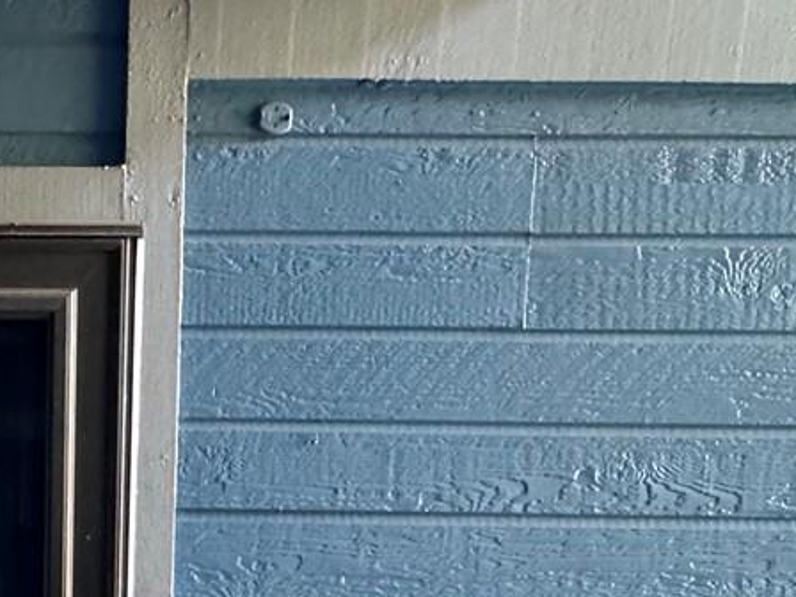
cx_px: 46
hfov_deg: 35.4
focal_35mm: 50
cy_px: 768
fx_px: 1150
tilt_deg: -8.8
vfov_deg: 25.3
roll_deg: -0.9
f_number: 2.2
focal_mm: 2.22
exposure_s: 1/54
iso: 1250
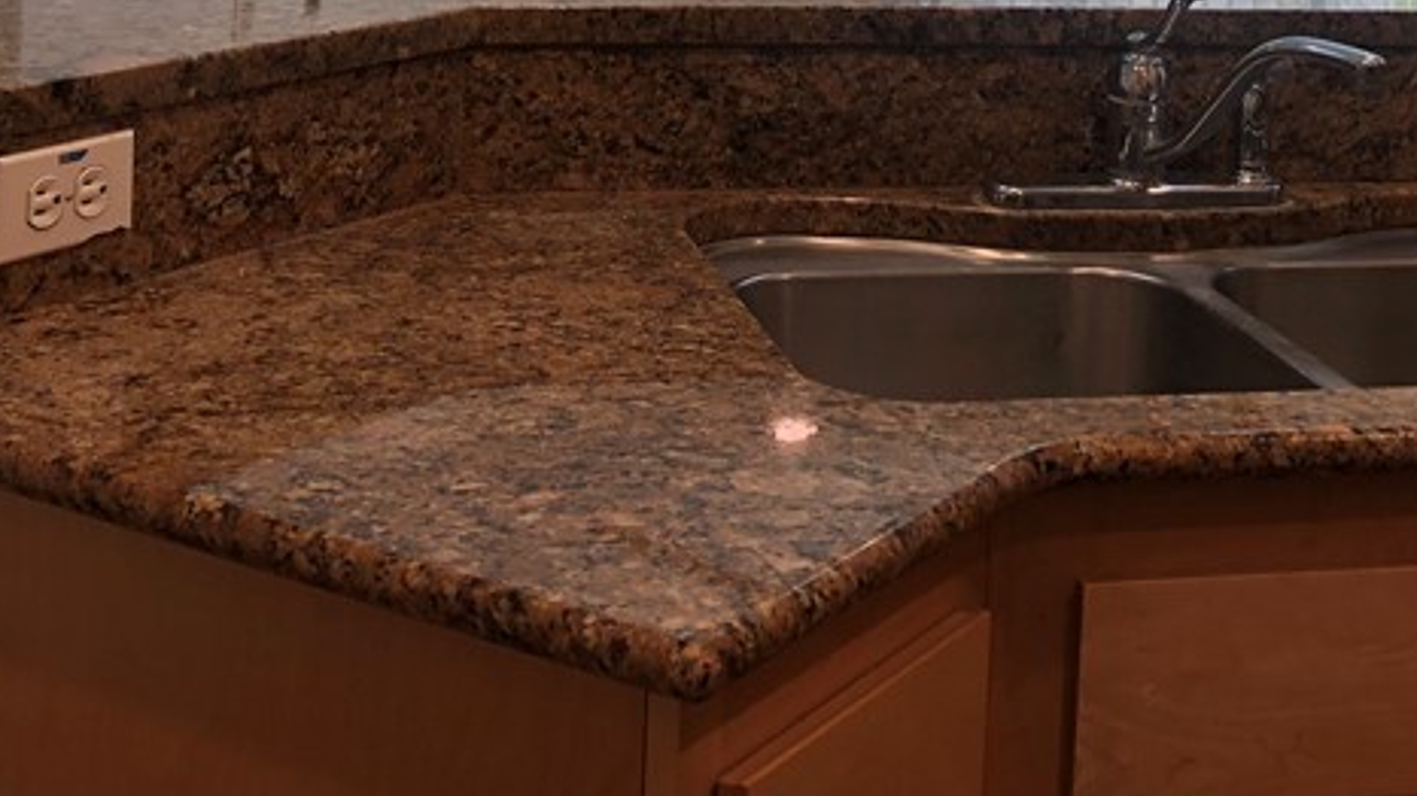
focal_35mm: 67
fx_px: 2517
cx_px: 781
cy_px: -295
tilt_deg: -1.7
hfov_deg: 31.4
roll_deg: -1.6
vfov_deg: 16.8
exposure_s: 1/120
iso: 50
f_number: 1.8
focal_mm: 4
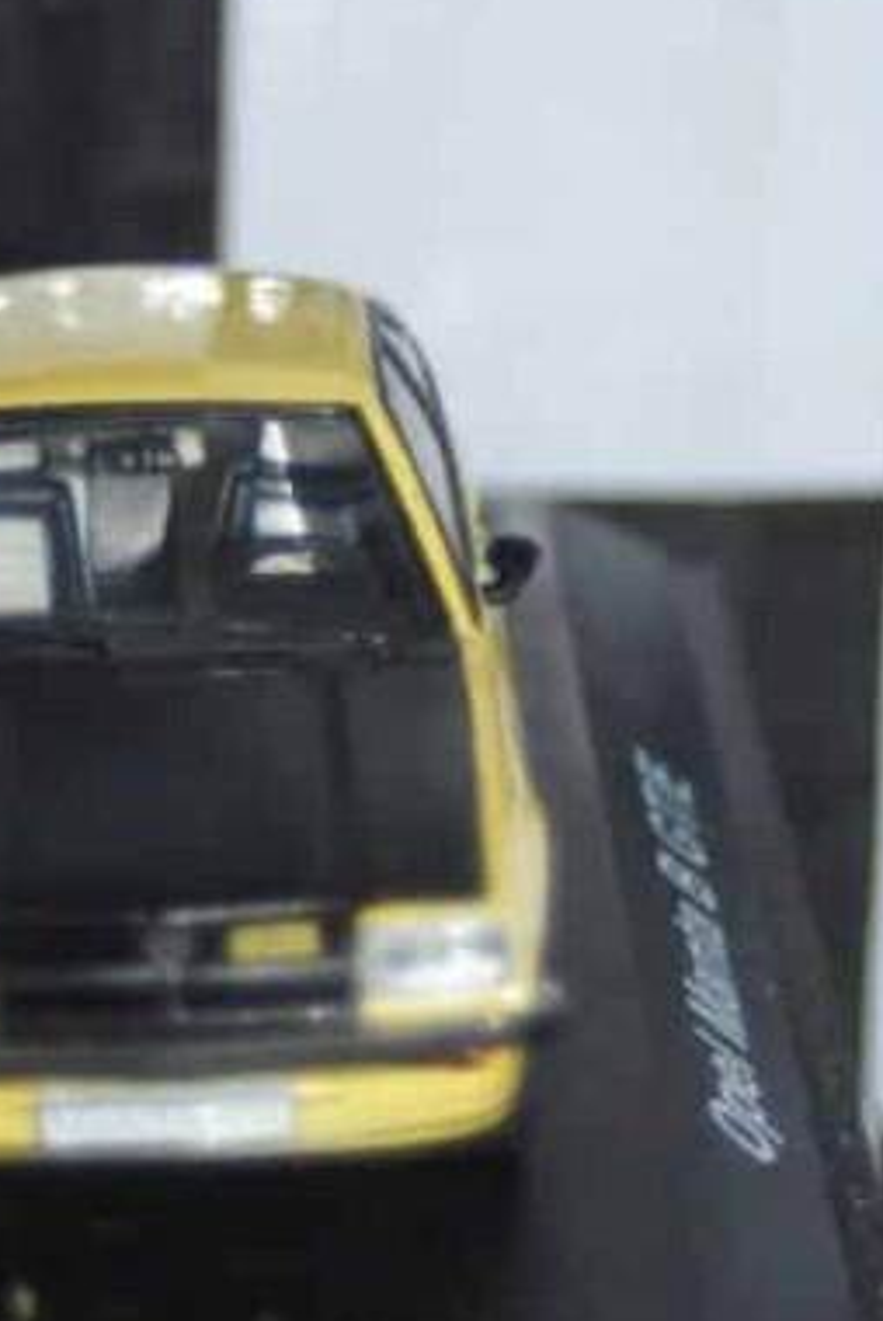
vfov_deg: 10.5
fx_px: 7168
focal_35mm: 195
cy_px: 511
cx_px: 209
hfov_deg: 7.0
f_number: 5
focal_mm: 55
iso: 160
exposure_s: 1/80
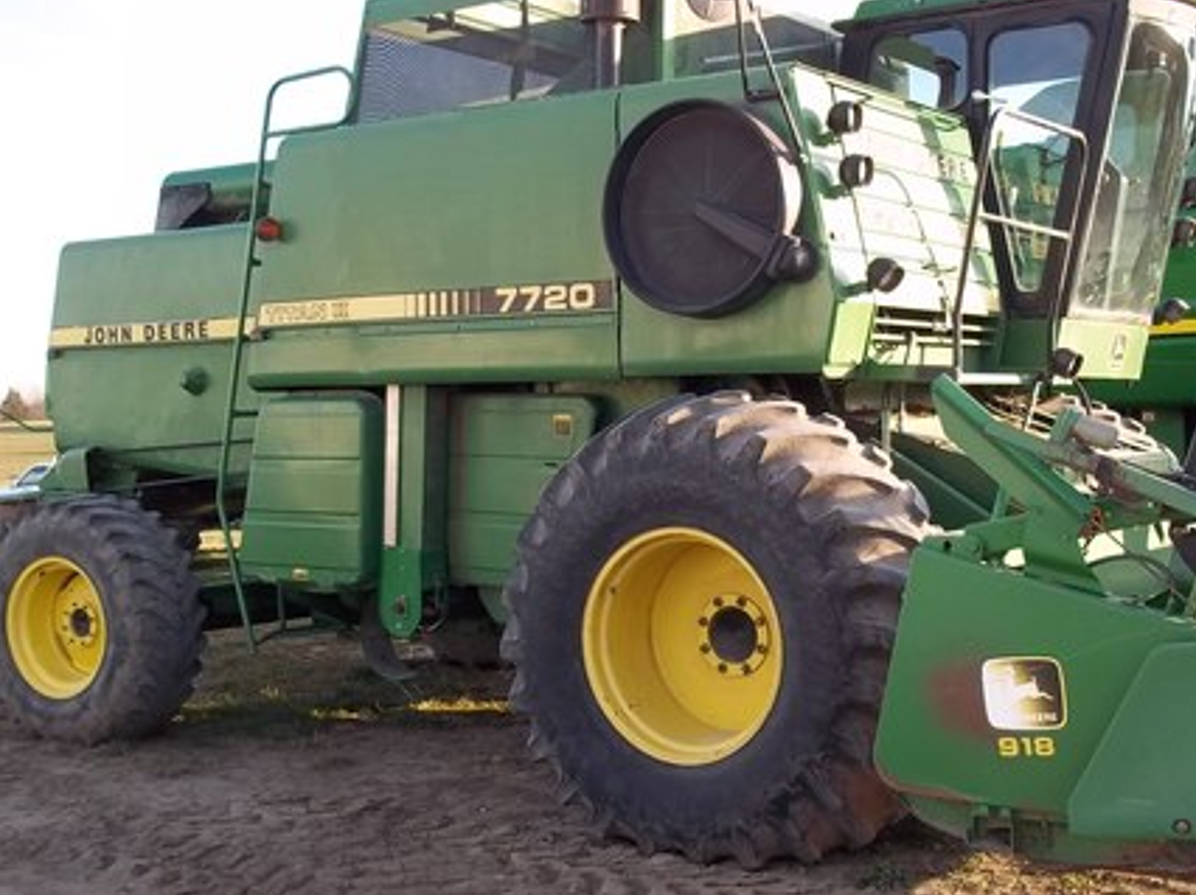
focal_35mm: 46
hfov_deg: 41.2
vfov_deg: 31.5
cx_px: 629
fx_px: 1588
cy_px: 404
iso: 80
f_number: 3.1
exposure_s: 1/160
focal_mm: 6.5
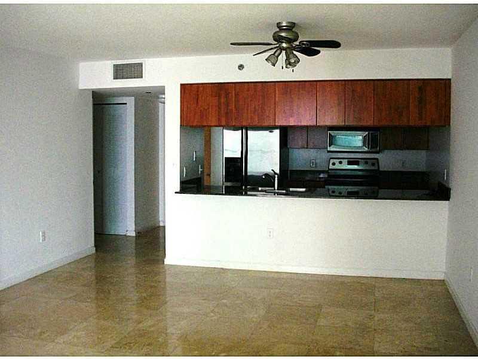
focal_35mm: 37
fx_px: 511
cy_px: 180
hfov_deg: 50.1
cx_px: 239
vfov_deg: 38.7
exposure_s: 1/50
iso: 404
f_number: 2.8
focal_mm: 6.2
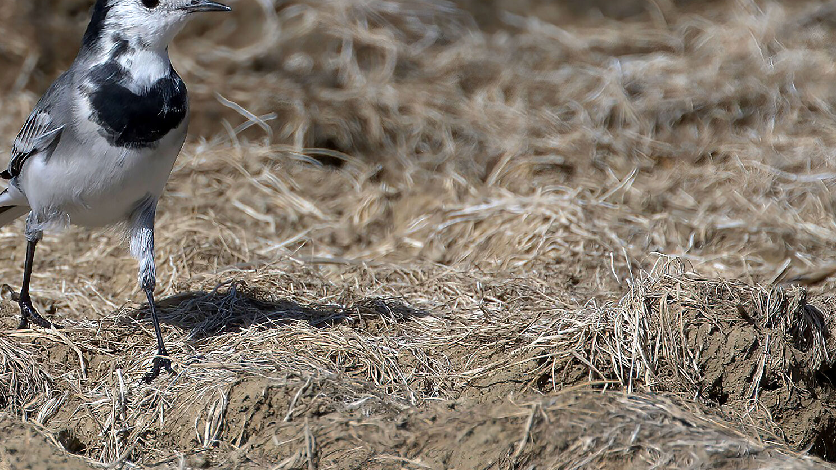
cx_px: 301
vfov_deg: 1.2
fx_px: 22501
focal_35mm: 1015
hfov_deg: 2.1
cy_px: 180
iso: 220
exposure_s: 1/2000
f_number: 6.3
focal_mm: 400
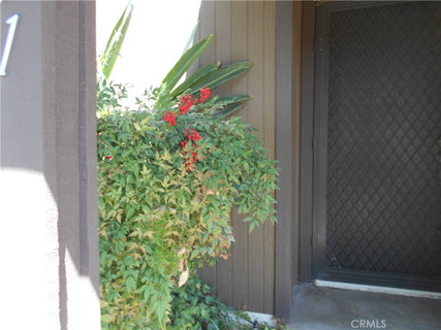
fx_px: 331
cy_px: 165
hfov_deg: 67.3
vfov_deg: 53.0
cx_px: 220
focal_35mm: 26
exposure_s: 1/40
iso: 80
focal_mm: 4.6
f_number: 3.2
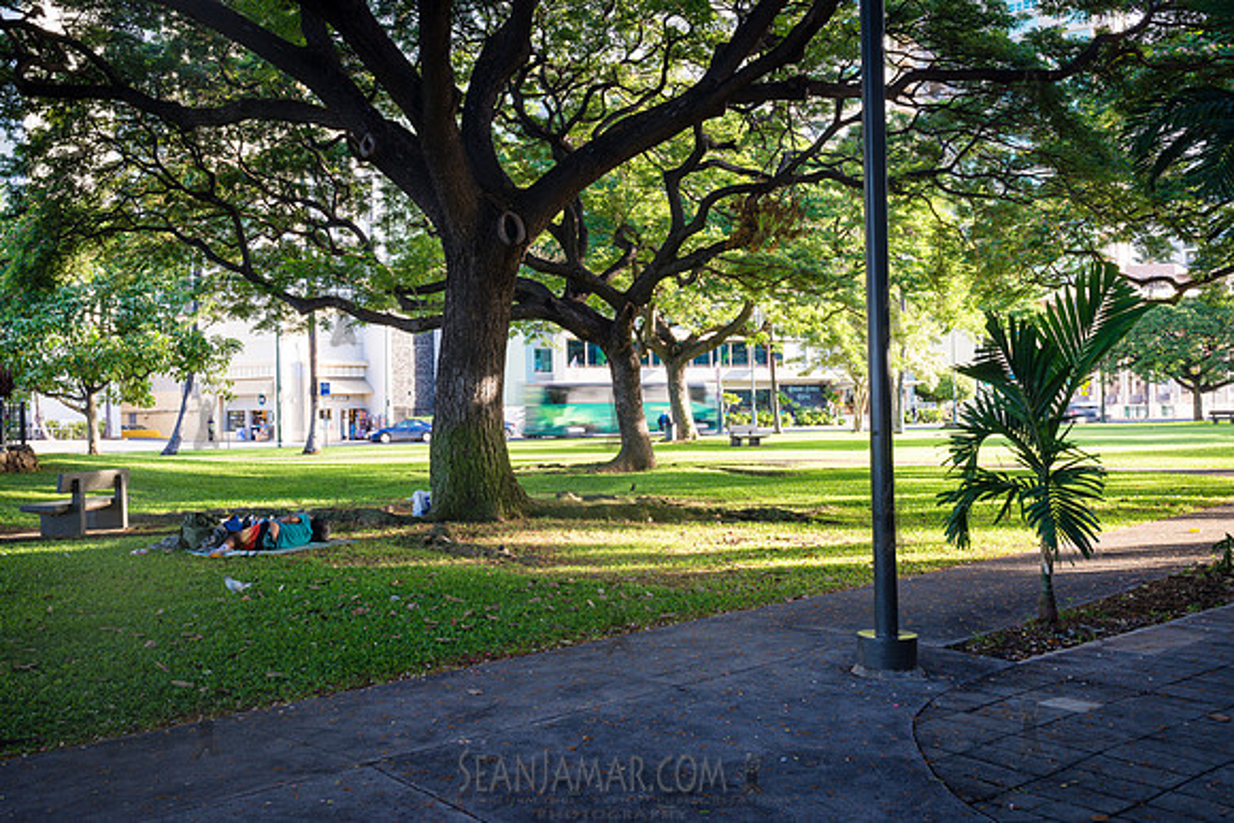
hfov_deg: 54.4
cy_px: 412
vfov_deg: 37.9
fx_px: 1200
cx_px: 617
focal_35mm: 35
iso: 100
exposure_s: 1/10
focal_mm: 35
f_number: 13
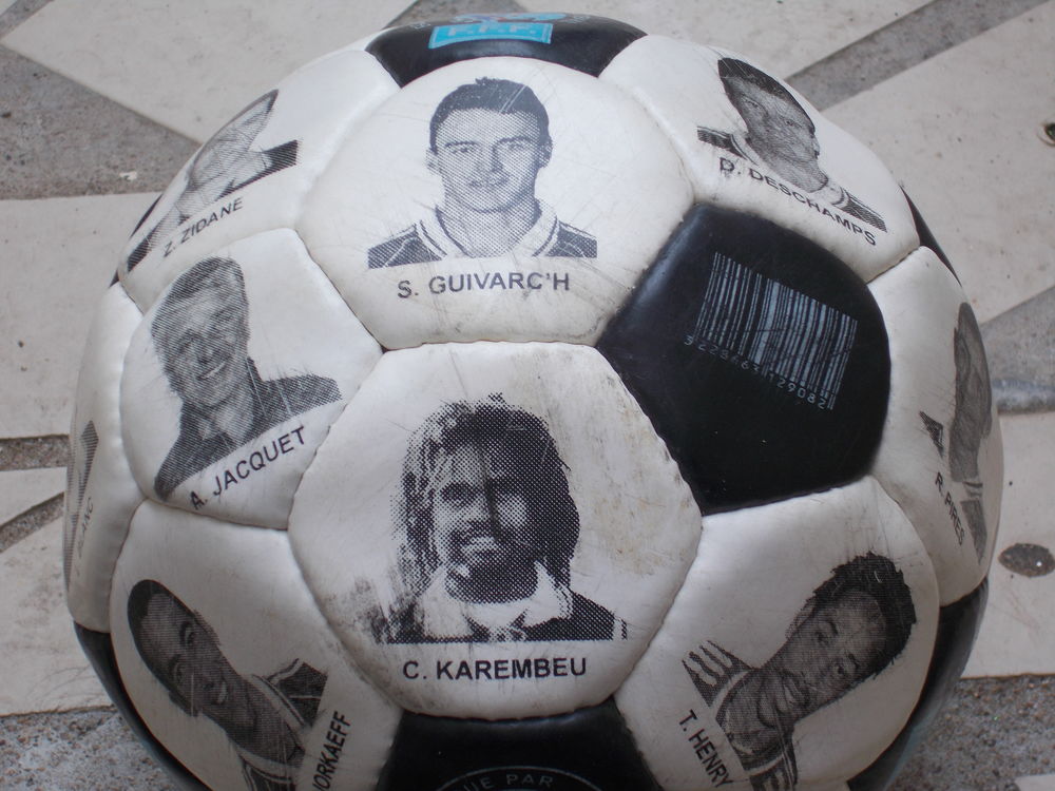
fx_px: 3017
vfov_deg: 14.9
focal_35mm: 99
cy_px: 396
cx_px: 528
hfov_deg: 19.8
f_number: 5.5
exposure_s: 1/100
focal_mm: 17.6
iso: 80
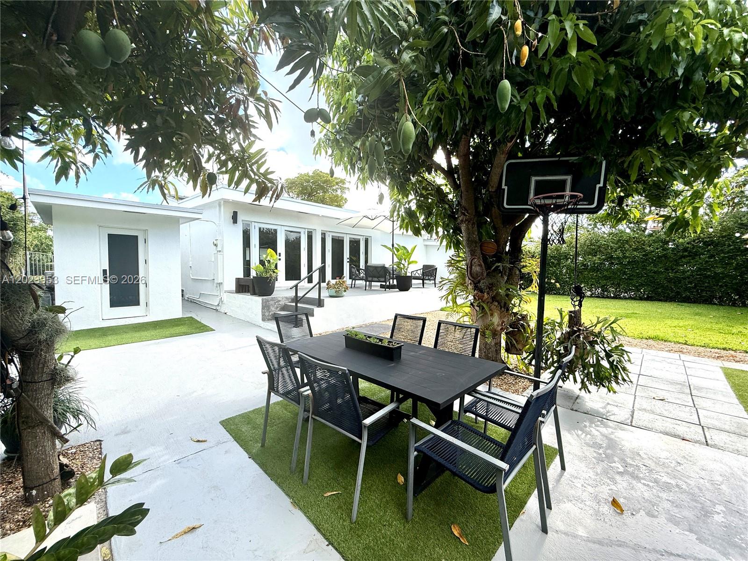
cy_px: 280
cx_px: 374
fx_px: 303
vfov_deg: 85.7
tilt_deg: -1.9
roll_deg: -0.7
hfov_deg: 102.1
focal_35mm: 14
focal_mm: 2.22
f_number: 2.2
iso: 64
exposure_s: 1/701
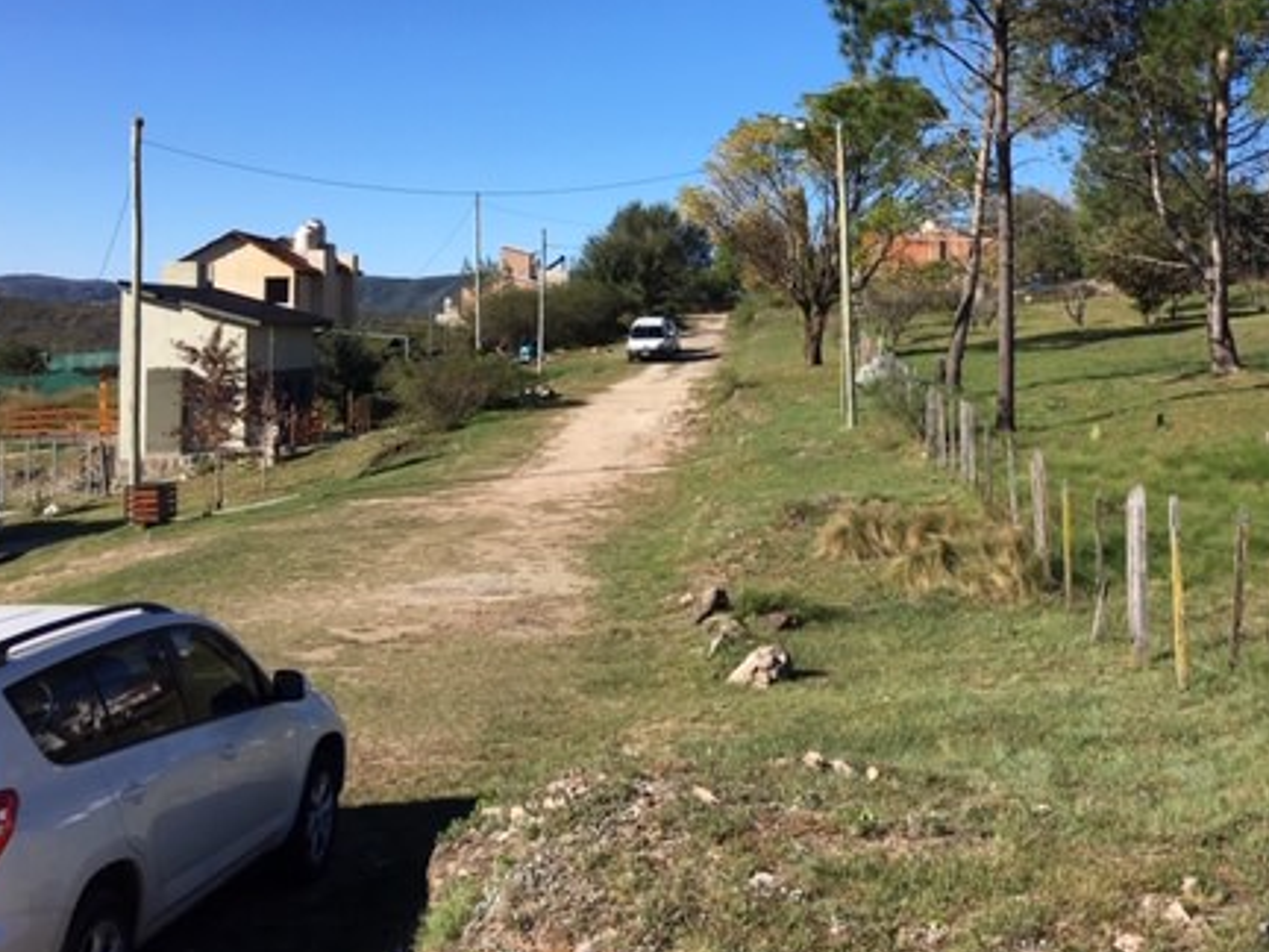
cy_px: 291
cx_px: 852
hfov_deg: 43.2
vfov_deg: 33.2
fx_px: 1576
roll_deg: -0.6
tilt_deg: +2.2
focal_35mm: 43
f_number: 2.2
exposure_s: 1/1374
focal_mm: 4.15
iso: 25
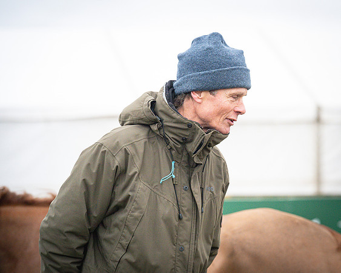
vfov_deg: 10.2
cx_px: 205
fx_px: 1534
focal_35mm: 152
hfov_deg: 12.7
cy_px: 136
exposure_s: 1/1250
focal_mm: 135
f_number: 4
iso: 4500
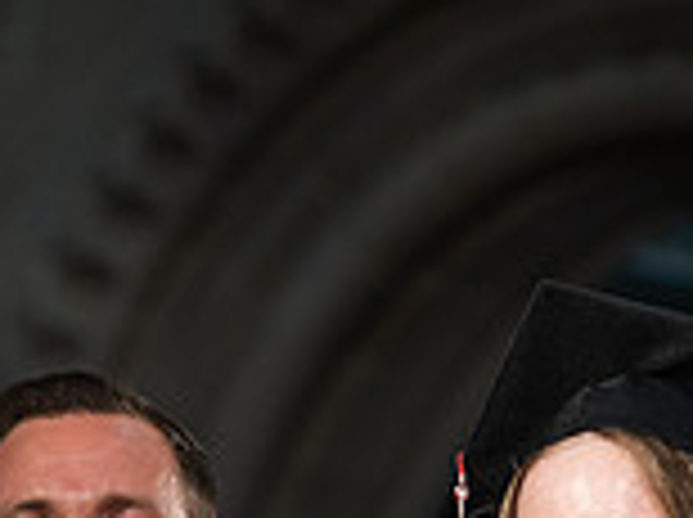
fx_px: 6156
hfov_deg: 6.4
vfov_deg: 4.8
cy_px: 793
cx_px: 490
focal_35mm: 308
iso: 1250
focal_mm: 85
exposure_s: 1/320
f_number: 2.5
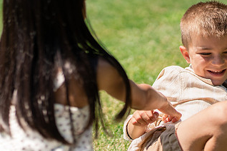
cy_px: 82
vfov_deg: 8.9
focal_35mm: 155
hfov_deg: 13.2
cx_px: 94
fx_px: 977
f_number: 2
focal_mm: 85
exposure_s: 1/6400
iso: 320
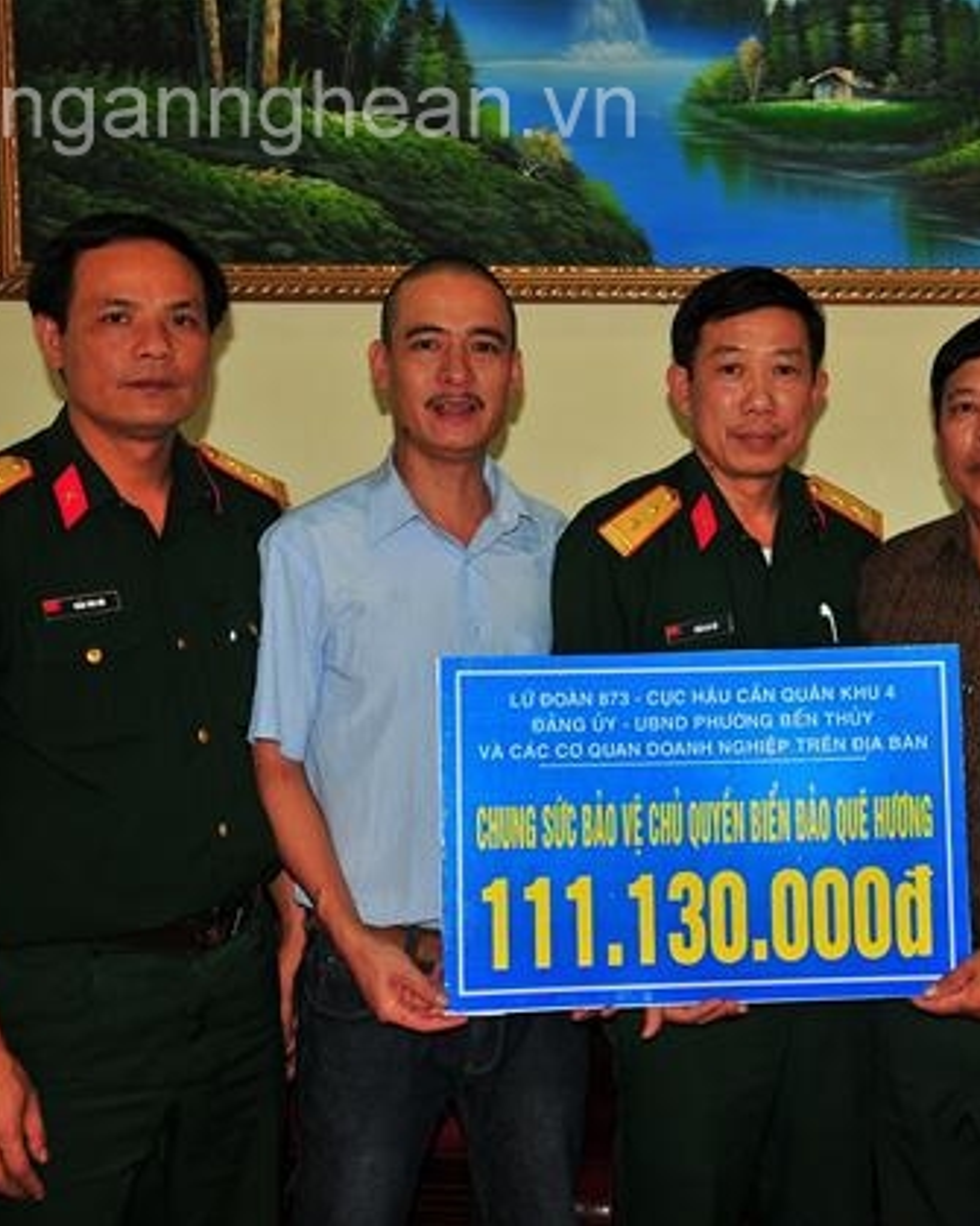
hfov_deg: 27.9
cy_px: 616
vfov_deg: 34.9
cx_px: 725
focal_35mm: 54
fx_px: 1948
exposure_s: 1/60
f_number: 4
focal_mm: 25
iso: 250
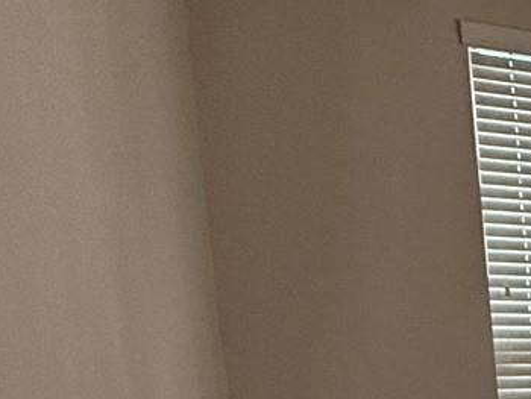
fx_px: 982
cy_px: 461
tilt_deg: -4.8
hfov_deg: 16.7
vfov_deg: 21.5
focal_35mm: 64
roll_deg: +0.8
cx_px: 1185
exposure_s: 1/120
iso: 250
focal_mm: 2.22
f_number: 2.2
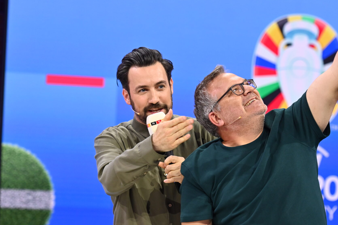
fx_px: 1670
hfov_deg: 11.6
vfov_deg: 7.7
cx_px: 181
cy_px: 115
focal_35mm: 178
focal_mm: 116
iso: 2000
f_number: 2.8
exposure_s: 1/640
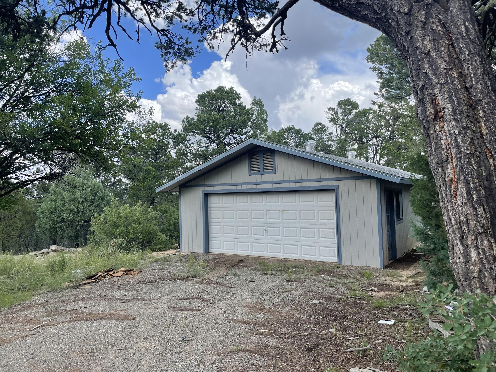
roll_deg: +1.9
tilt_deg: +2.8
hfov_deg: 67.3
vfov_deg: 53.1
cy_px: 186
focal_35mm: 26
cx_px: 248
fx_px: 373
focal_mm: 4.2
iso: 32
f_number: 1.6
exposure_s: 1/1595
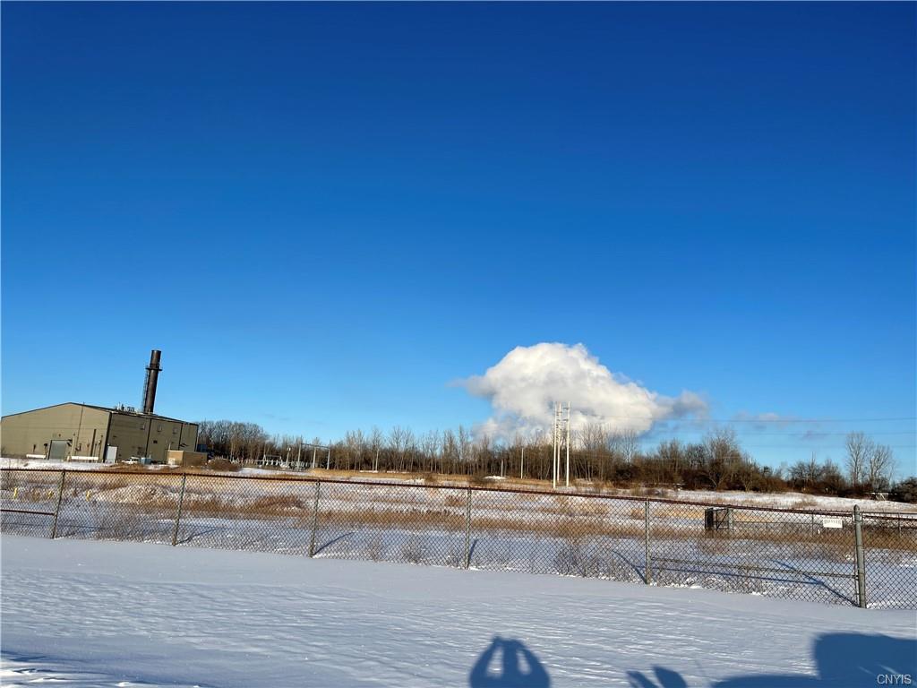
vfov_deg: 53.1
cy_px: 344
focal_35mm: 26
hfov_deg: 67.3
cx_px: 458
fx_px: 689
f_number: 1.6
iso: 32
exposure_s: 1/4525
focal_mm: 5.1
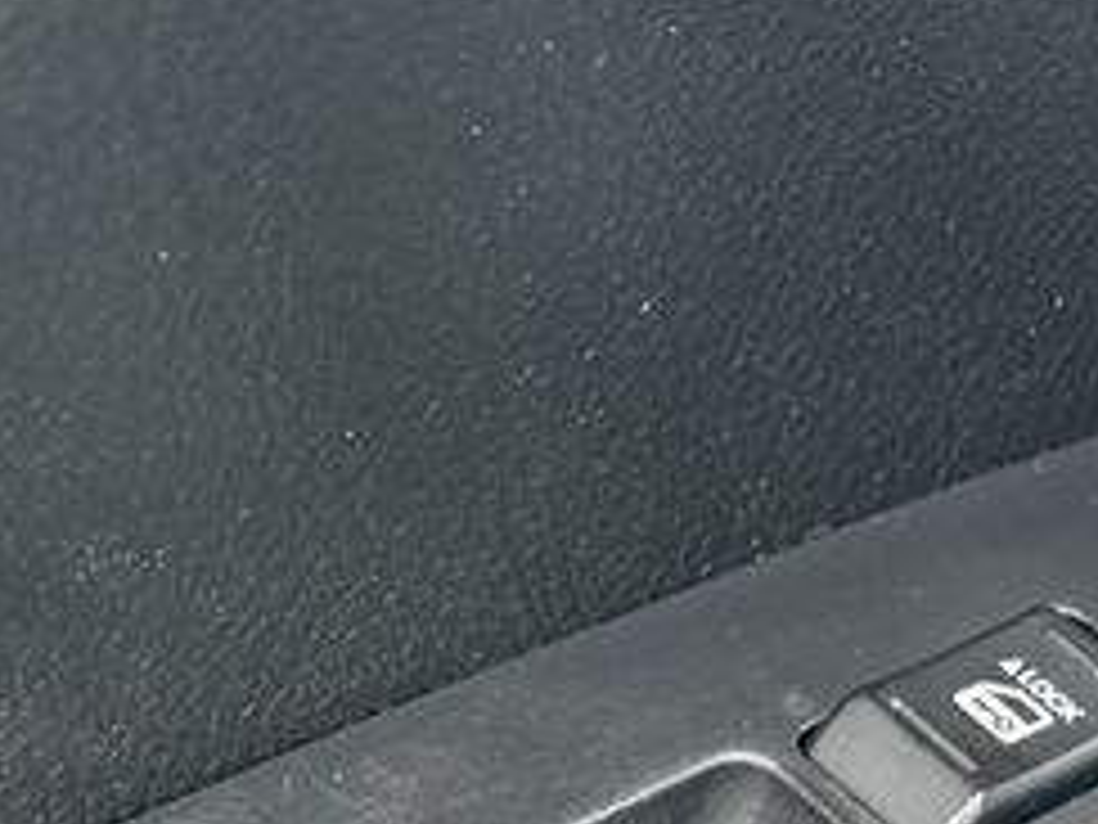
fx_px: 3997
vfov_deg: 11.5
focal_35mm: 126
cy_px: 973
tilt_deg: -45.1
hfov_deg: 15.6
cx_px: 819
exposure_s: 1/201
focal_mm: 6.86
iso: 64
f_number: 1.78
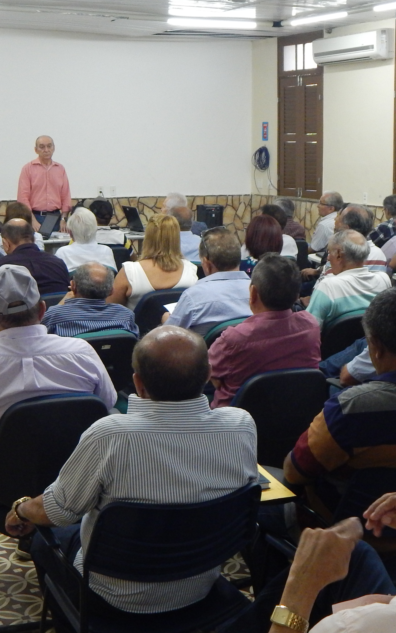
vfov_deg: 33.9
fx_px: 1036
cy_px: 263
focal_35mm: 60
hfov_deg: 21.6
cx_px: 183
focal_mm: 6.1
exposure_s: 1/25
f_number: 3.3
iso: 400
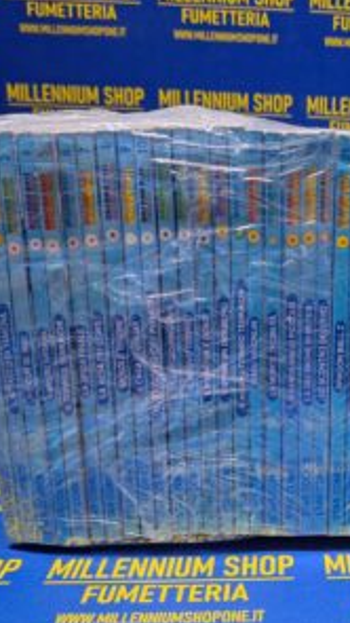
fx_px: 561
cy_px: 310
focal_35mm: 34
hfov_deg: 32.9
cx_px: 316
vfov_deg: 58.0
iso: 400
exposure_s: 1/30
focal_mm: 5.54
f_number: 1.8
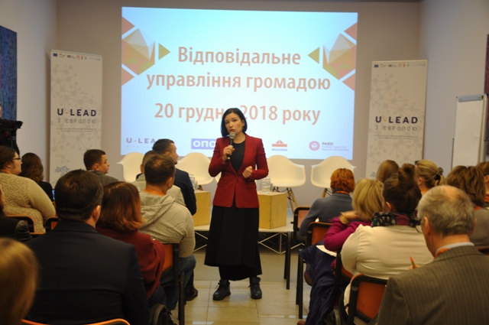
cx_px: 244
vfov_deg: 28.0
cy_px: 162
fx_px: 651
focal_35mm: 48
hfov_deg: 41.2
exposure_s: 1/8
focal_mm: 32
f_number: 4
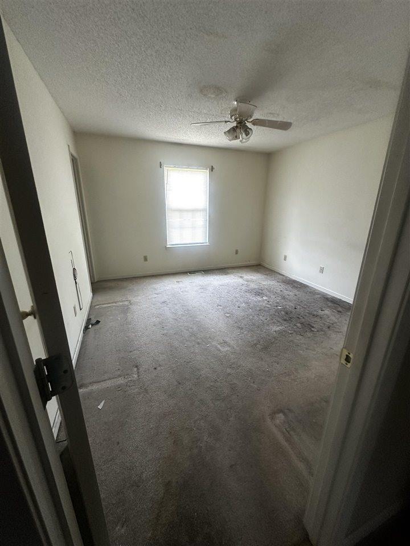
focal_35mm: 14
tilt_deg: -16.5
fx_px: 221
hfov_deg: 85.7
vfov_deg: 102.1
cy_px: 273
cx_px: 205
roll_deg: -1.6
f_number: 2.2
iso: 320
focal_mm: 2.22
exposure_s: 1/64
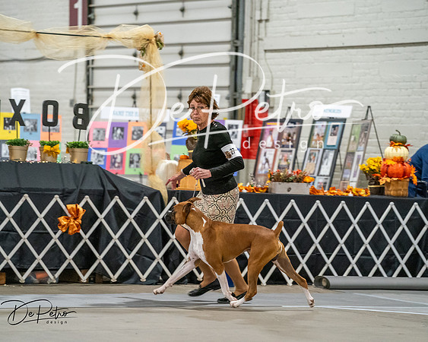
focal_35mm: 176
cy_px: 171
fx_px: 2225
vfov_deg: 8.8
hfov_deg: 11.0
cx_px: 214
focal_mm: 156
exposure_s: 1/250
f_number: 3.5
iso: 6400
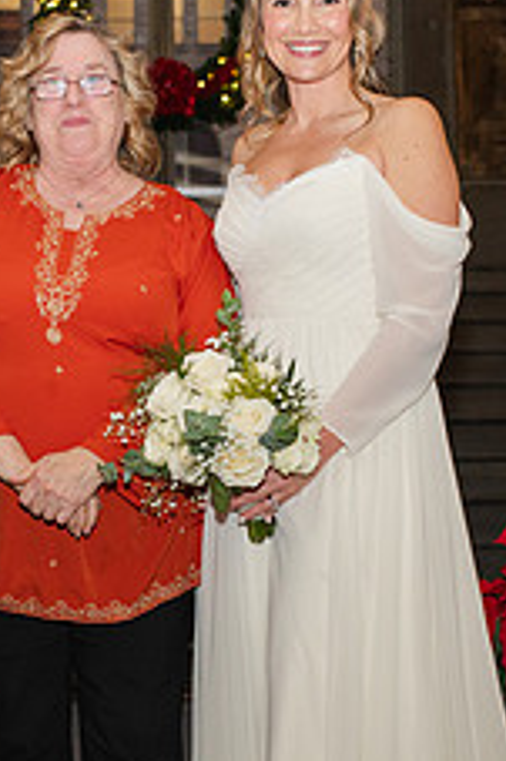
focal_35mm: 104
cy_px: 489
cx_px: 118
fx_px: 2196
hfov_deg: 13.1
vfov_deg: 19.6
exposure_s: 1/200
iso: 1000
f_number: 4
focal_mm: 35
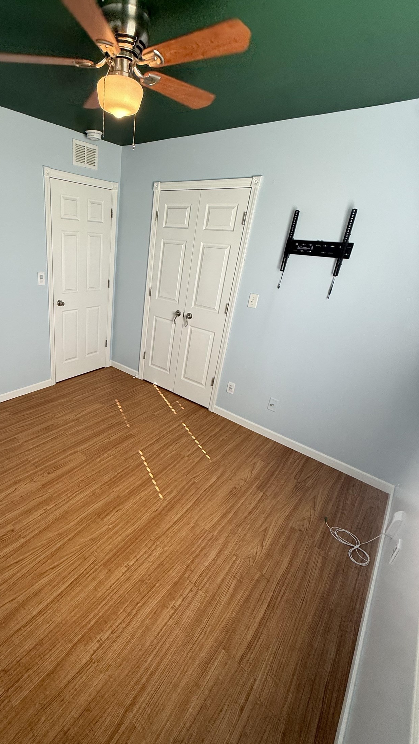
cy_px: 371
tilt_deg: -24.2
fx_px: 316
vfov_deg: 99.4
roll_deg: -4.1
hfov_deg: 64.7
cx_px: 129
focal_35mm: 16
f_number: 2.2
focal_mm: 2.22
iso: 125
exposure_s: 1/99
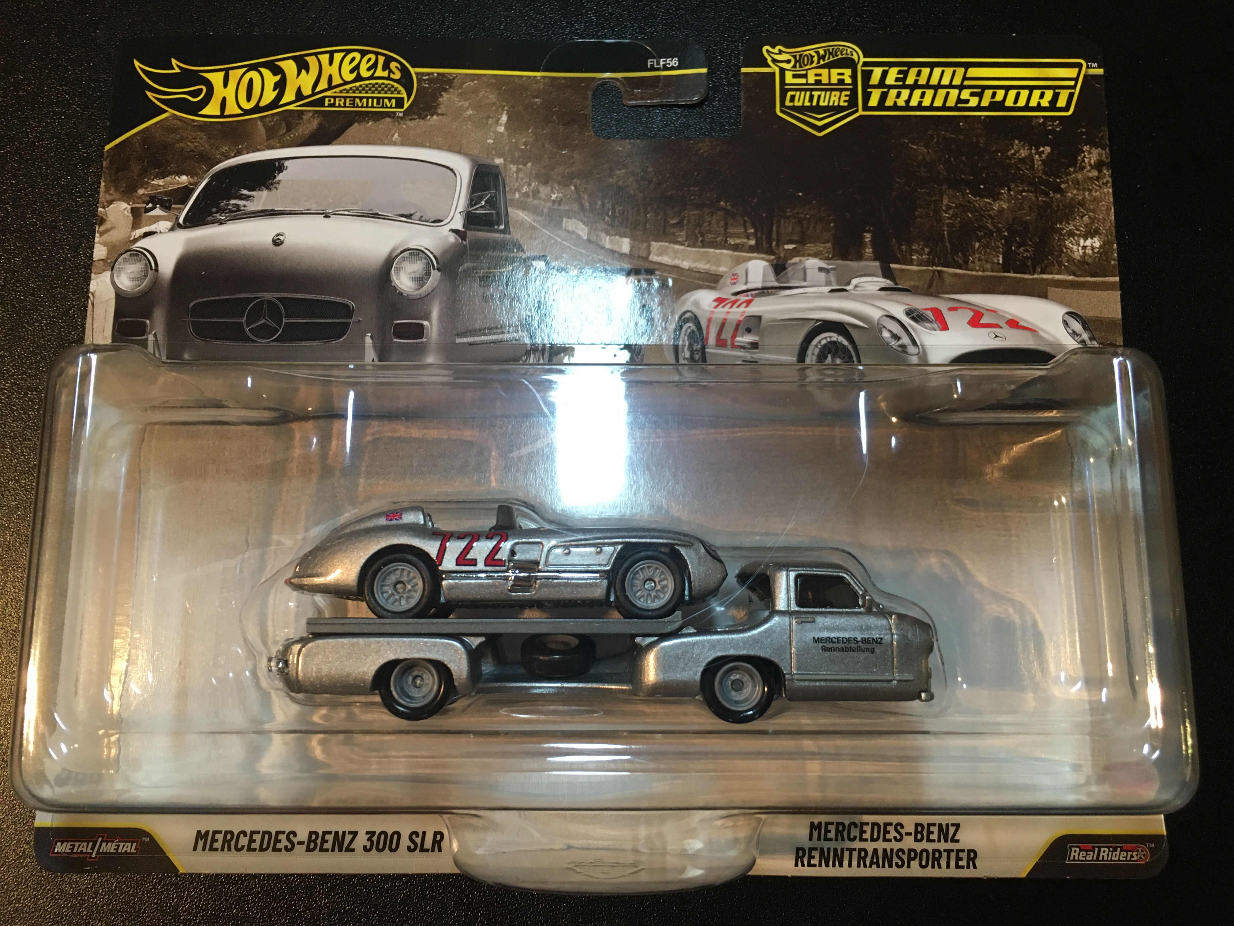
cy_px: 463
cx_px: 617
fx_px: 1034
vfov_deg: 48.2
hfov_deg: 61.7
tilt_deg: -77.8
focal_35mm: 29
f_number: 2.2
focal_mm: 4.15
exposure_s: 1/30
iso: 125
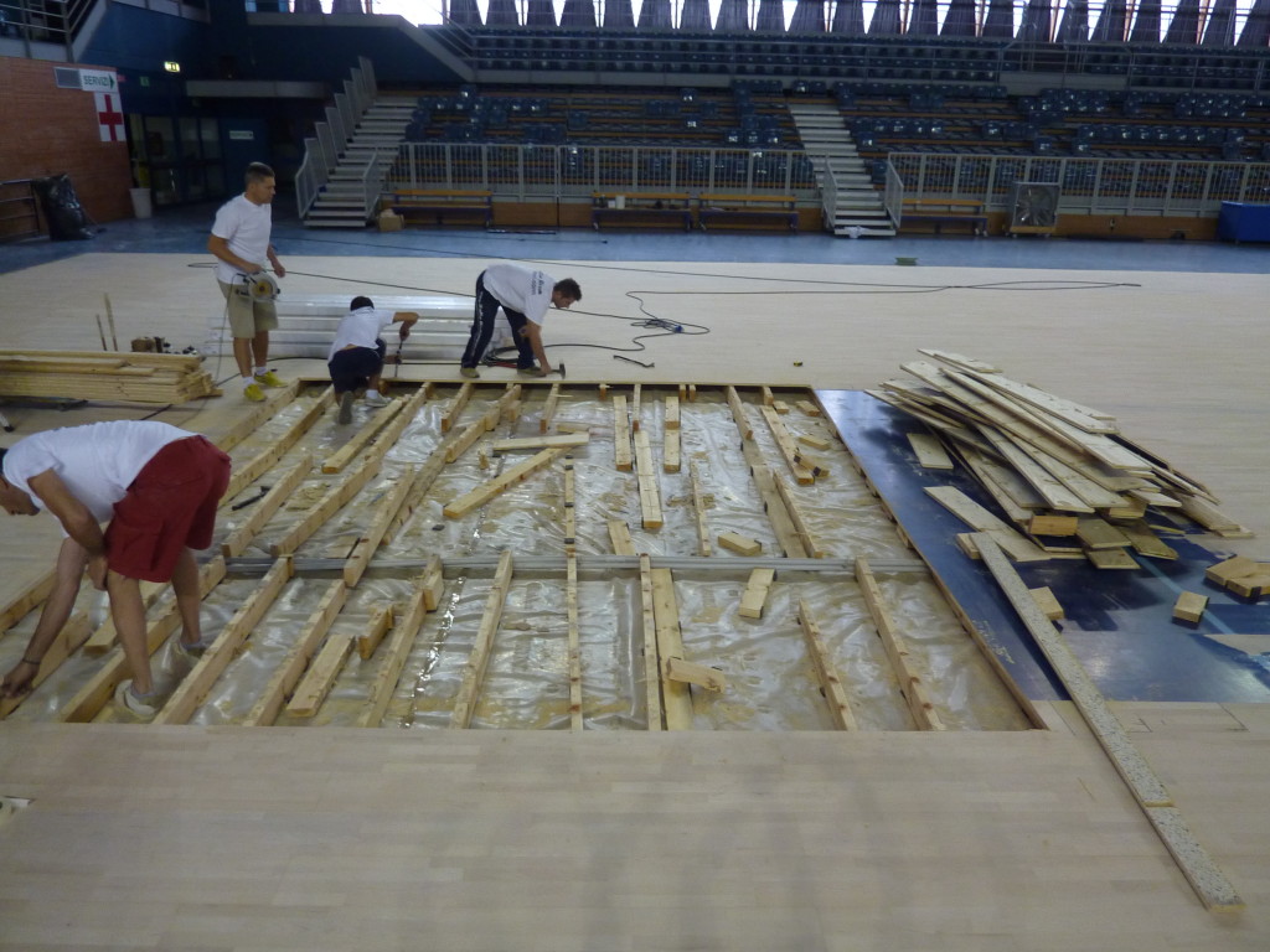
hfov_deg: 69.4
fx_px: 917
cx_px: 635
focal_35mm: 25
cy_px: 476
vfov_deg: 54.9
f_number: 3.3
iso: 200
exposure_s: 1/30
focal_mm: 4.1
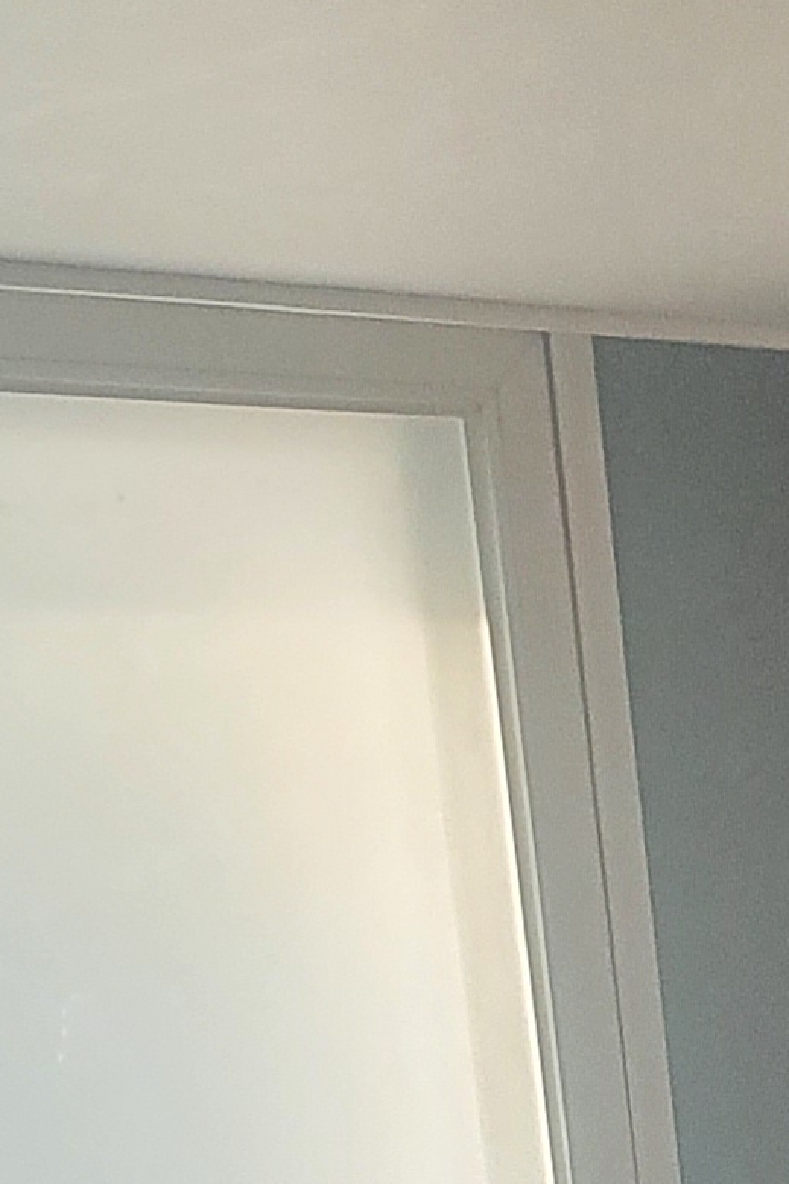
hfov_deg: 9.0
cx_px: 1763
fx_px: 4604
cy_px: 1778
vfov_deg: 13.8
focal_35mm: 140
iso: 125
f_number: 2.4
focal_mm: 4.32
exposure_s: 1/120
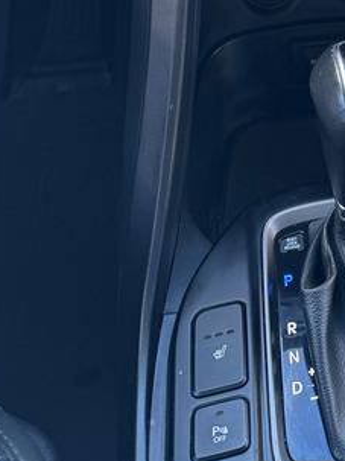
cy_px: -246
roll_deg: -6.6
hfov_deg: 18.2
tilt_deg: -30.1
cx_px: 430
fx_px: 1011
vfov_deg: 21.3
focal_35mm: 76
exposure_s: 1/121
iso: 125
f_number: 1.78
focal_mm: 6.76
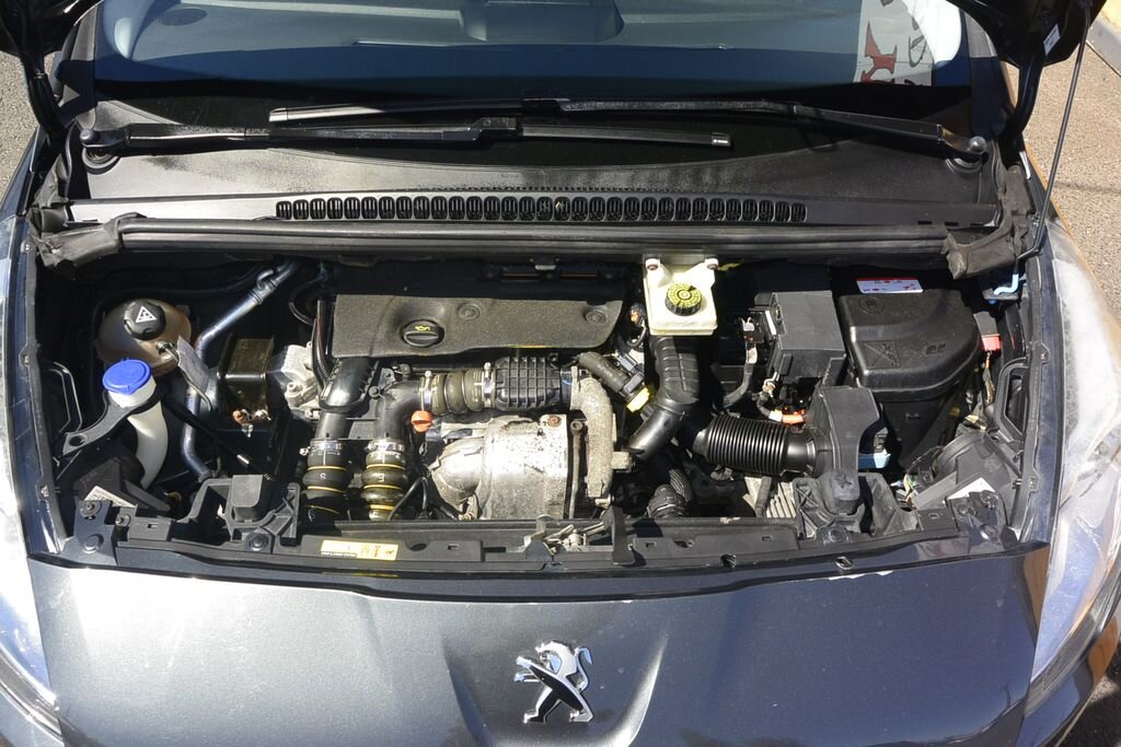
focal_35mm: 27
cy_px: 374
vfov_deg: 47.9
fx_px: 841
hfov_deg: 67.4
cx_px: 560
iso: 160
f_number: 7.1
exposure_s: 1/250
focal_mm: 10
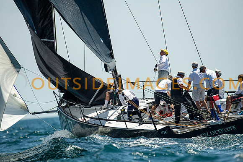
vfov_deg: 2.3
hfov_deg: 3.4
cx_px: 122
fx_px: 4048
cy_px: 81
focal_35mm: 600
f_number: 5
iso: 400
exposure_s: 1/2500
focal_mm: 600
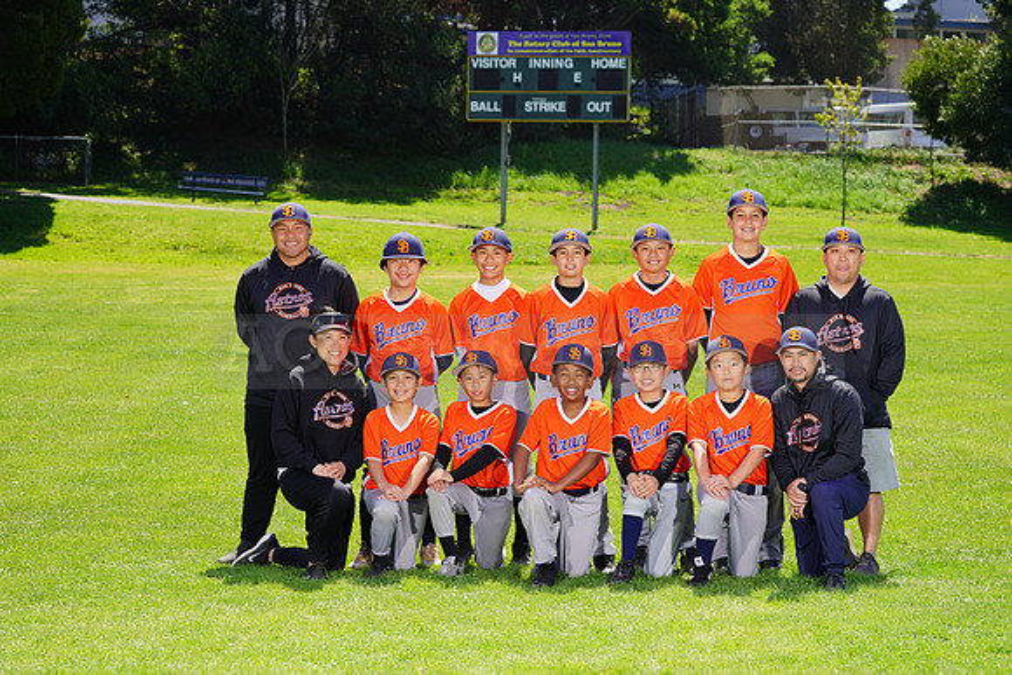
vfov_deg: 13.7
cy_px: 338
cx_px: 506
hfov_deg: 20.4
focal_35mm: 100
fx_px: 2812
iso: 100
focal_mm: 100
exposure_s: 1/250
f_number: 8
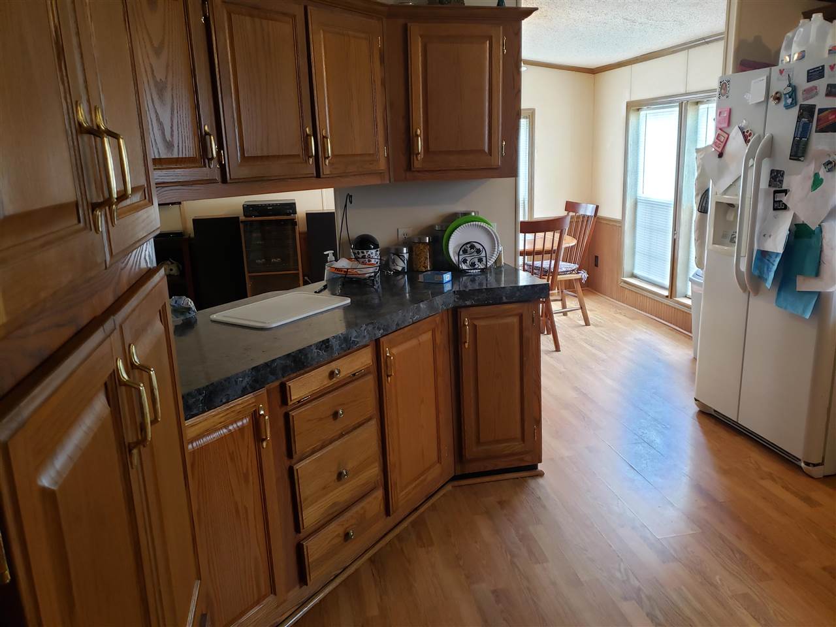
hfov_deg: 67.3
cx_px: 418
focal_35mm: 26
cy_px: 314
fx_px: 628
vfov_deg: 53.1
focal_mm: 4.3
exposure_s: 1/40
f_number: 1.5
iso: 250
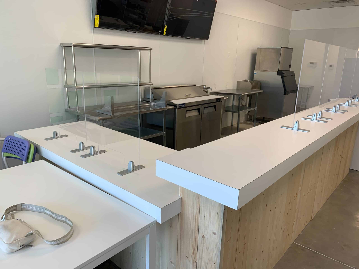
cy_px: 134
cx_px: 180
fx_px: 270
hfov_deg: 67.3
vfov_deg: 53.1
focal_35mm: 26
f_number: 1.8
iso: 64
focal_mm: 4.25
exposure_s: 1/120
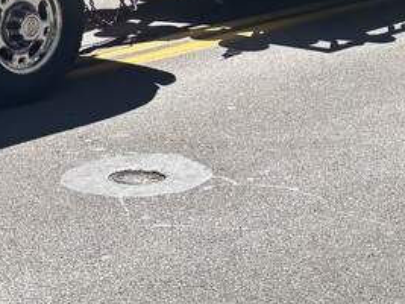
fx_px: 1368
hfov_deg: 16.8
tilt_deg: -3.0
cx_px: 296
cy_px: -202
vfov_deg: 11.9
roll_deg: +2.2
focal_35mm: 117
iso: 50
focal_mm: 5.96
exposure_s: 1/2398
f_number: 1.6
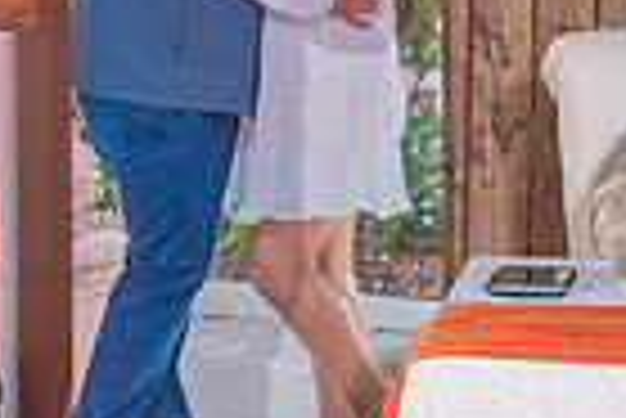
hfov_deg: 8.5
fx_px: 4056
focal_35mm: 233
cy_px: 196
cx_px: -437
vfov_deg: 5.9
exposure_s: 1/160
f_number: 4
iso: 3200
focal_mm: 56
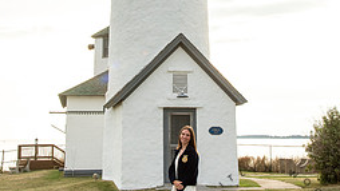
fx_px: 586
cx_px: 185
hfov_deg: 32.3
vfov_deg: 18.3
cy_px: 23
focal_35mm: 65
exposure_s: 1/250
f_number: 11
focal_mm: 35
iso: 400
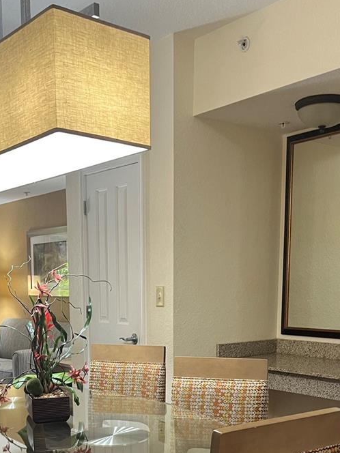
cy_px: 384
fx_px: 616
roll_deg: -0.3
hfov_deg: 30.9
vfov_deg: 38.4
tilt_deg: -9.8
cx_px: 183
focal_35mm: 47
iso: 160
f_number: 1.6
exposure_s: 1/60
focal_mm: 5.1
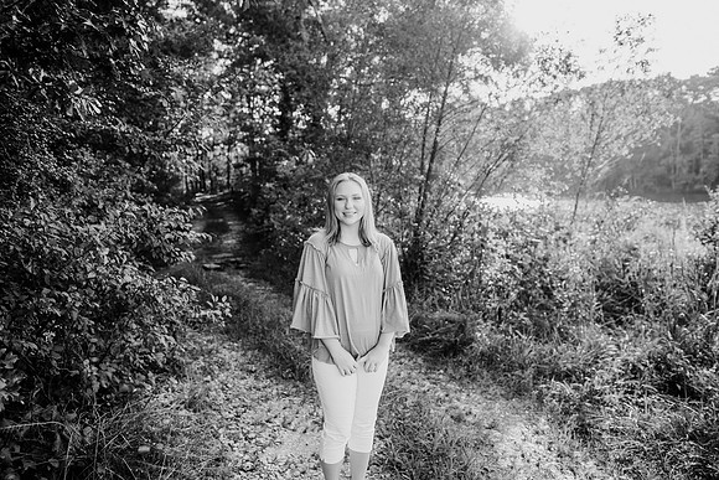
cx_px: 360
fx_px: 479
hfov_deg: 73.7
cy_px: 240
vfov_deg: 53.2
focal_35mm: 24
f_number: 2.8
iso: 250
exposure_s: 1/800
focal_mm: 24
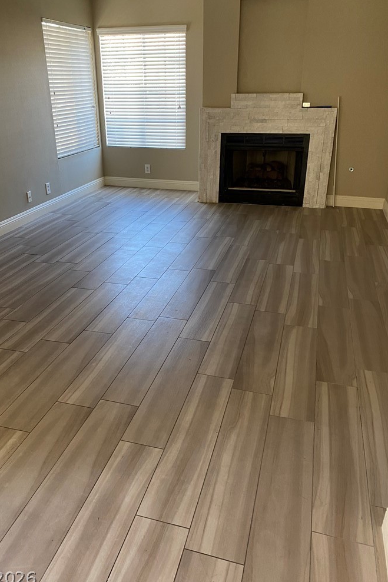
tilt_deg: -23.2
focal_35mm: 28
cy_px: 290
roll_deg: +2.3
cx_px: 177
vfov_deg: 65.5
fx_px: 453
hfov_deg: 46.3
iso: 160
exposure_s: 1/60
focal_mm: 4.25
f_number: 1.8
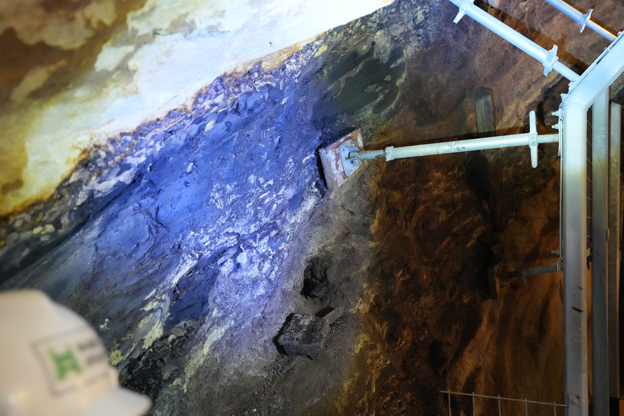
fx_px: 607
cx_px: 312
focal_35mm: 35
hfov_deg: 54.4
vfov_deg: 37.9
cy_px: 208
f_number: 2.8
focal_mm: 35
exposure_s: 1/40
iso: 6400
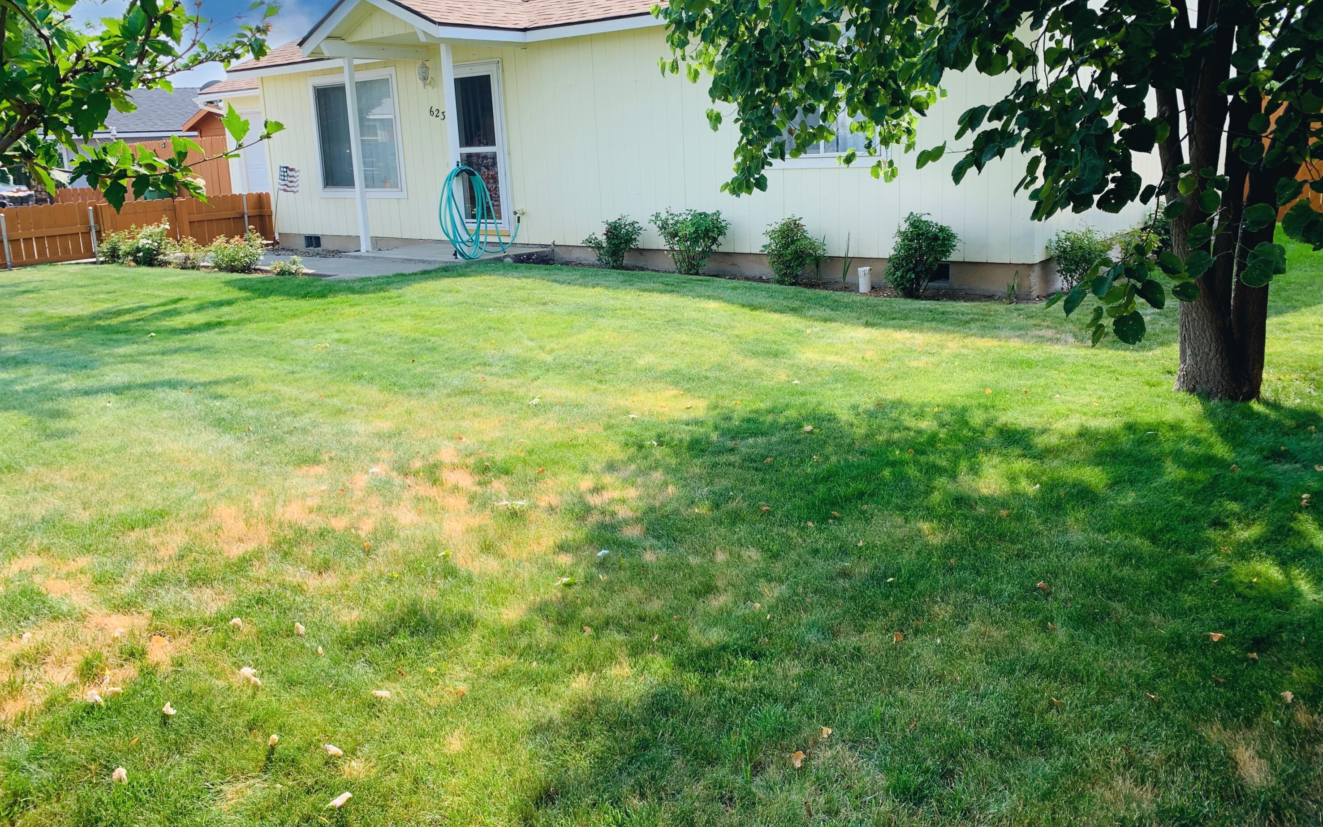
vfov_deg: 44.4
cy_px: 341
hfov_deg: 66.5
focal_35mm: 28
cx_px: 660
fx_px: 1010
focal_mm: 4.25
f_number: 1.8
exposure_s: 1/716
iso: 25
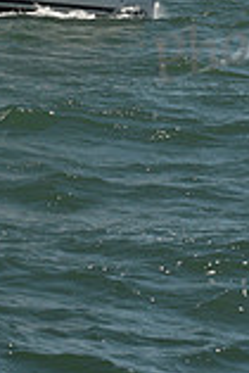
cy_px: -309
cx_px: 30
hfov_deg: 5.3
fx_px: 2681
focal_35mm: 259
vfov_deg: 7.7
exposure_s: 1/800
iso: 320
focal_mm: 70
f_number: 13
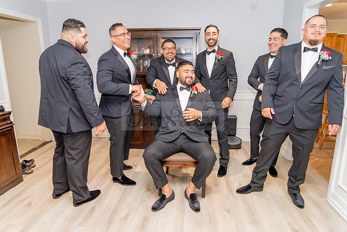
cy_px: 116
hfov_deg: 73.7
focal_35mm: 24
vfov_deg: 53.2
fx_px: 231
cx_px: 174
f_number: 4
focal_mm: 24
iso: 640
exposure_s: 1/160
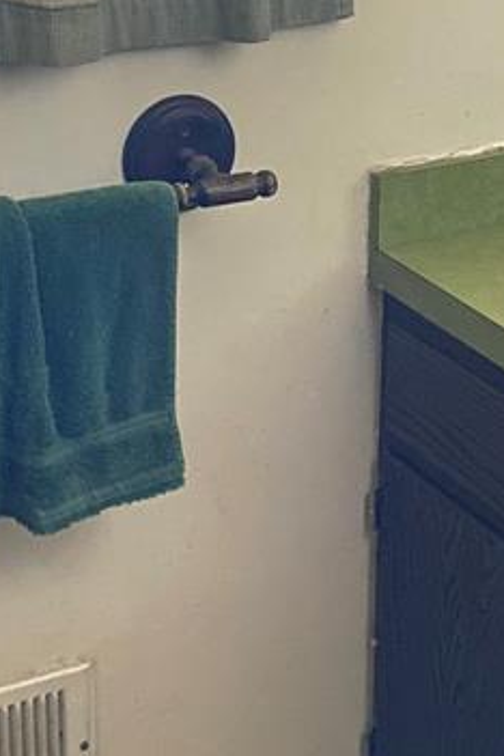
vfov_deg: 25.4
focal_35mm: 79
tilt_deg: -20.9
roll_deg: -1.6
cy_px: 187
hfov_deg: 17.2
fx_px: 1659
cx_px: 321
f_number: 1.8
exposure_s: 1/15
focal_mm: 4.25
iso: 2000
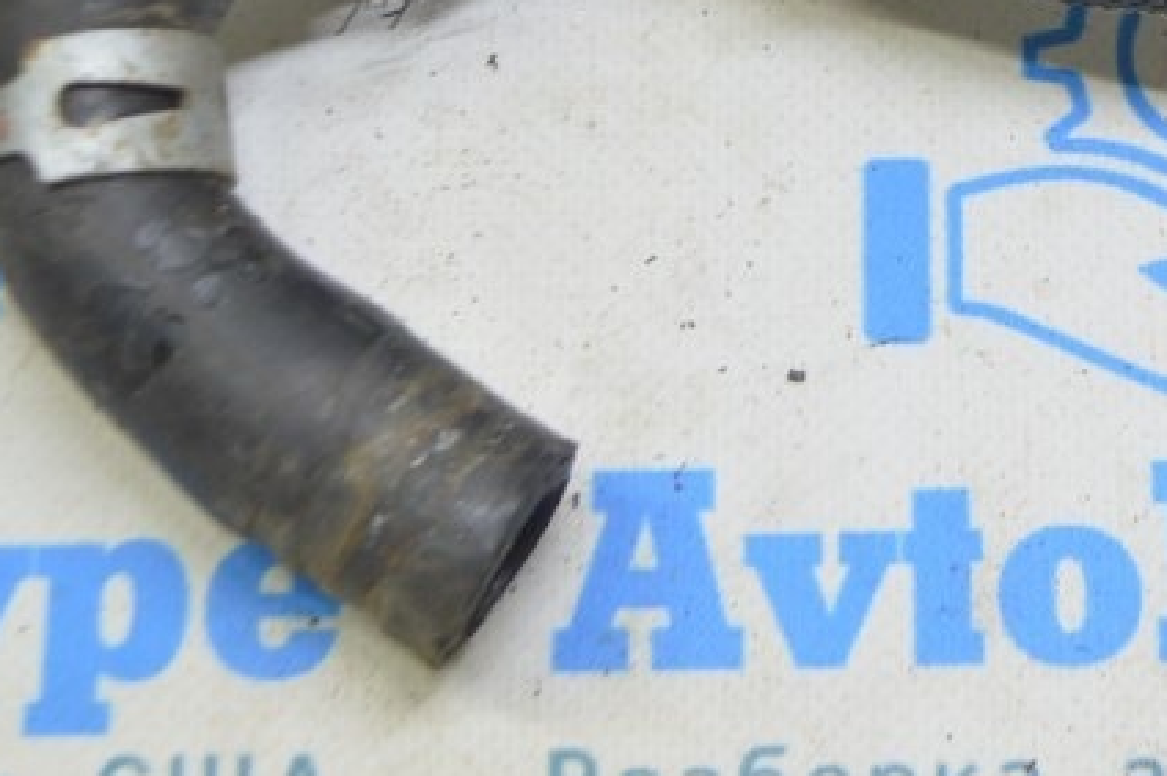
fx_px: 3757
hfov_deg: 17.4
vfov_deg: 11.6
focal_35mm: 116
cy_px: -59
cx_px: 1005
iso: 400
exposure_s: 1/20
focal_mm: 32
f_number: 5.6
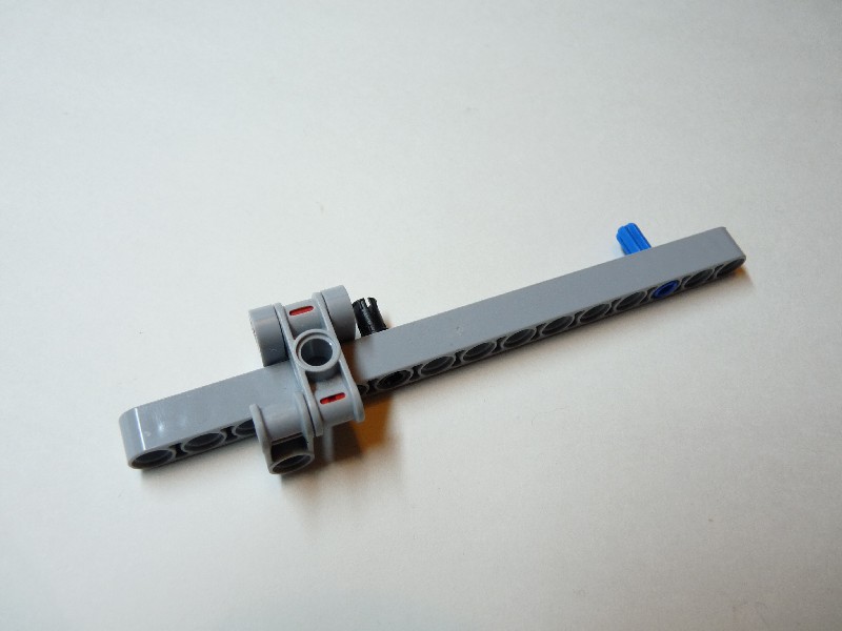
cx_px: 421
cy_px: 316
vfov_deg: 51.4
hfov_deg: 65.3
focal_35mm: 27
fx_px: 657
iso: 125
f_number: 2.8
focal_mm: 4.8
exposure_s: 1/30
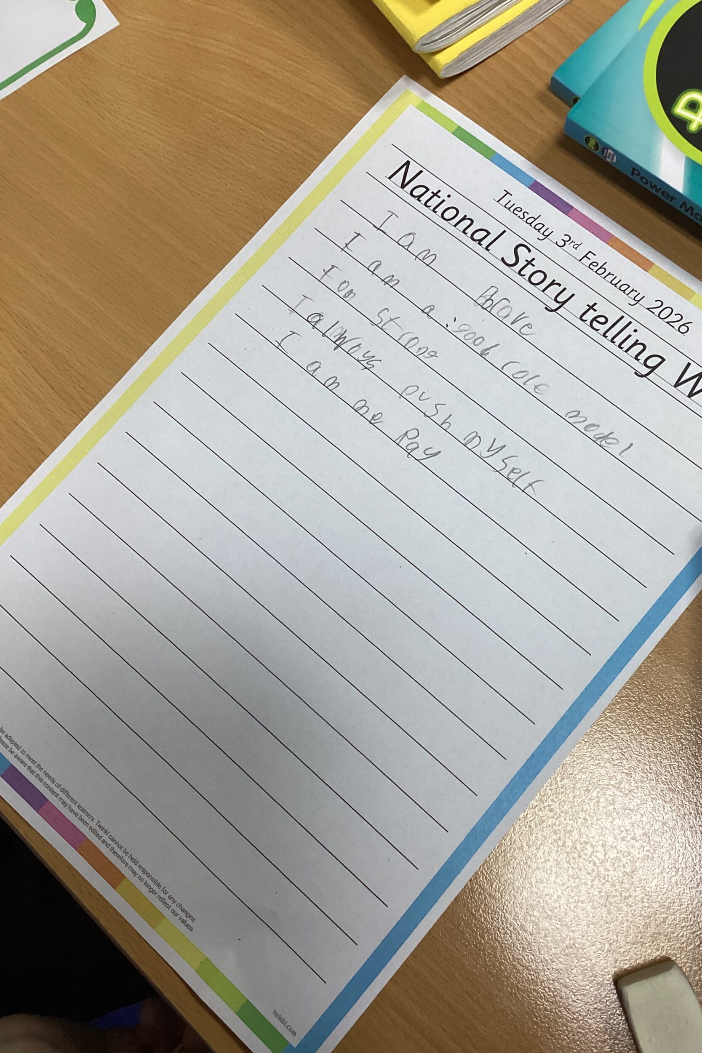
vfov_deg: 57.2
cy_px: 527
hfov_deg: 39.9
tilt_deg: -77.1
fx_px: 965
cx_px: 401
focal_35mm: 33
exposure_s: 1/50
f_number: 2.4
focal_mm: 3.3
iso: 125
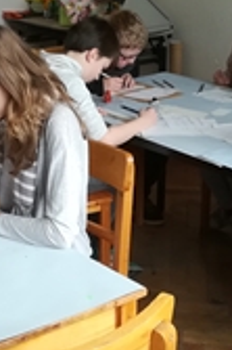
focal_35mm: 81
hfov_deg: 16.7
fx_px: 785
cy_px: 169
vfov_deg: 25.1
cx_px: 36
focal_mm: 3.83
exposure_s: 1/33.3
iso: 160
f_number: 2.2
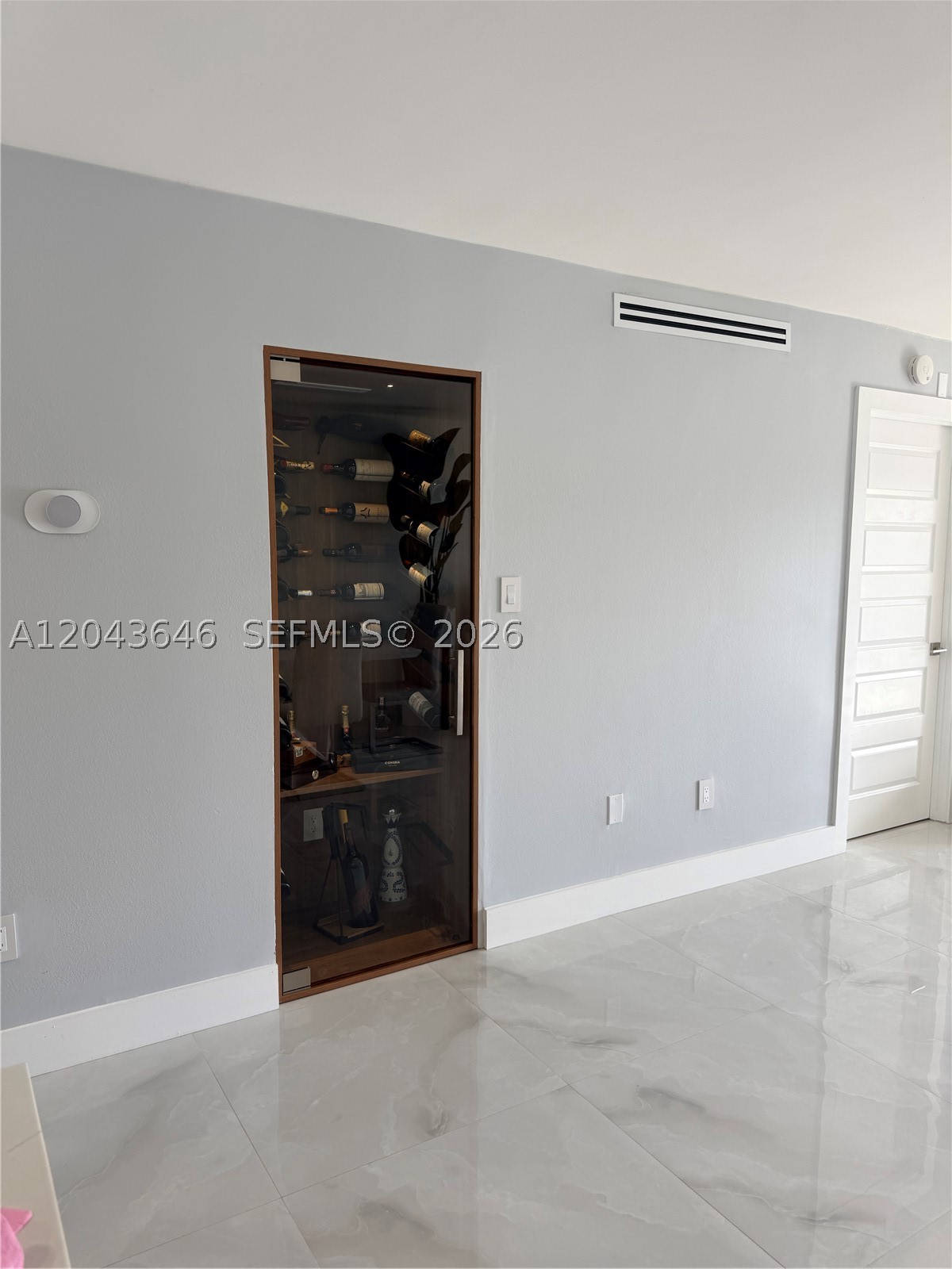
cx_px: 476
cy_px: 634
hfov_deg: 56.8
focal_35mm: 24
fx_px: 880
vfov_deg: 71.6
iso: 50
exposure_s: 1/120
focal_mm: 6.76
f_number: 1.78
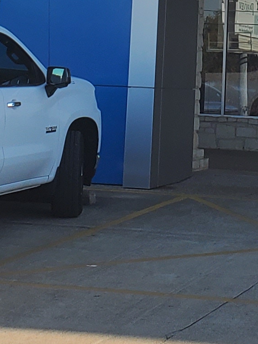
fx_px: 1371
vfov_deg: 13.4
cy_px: -198
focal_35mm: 138
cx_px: 172
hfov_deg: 10.7
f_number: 2.4
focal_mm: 4.3
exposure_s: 1/1215
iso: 50
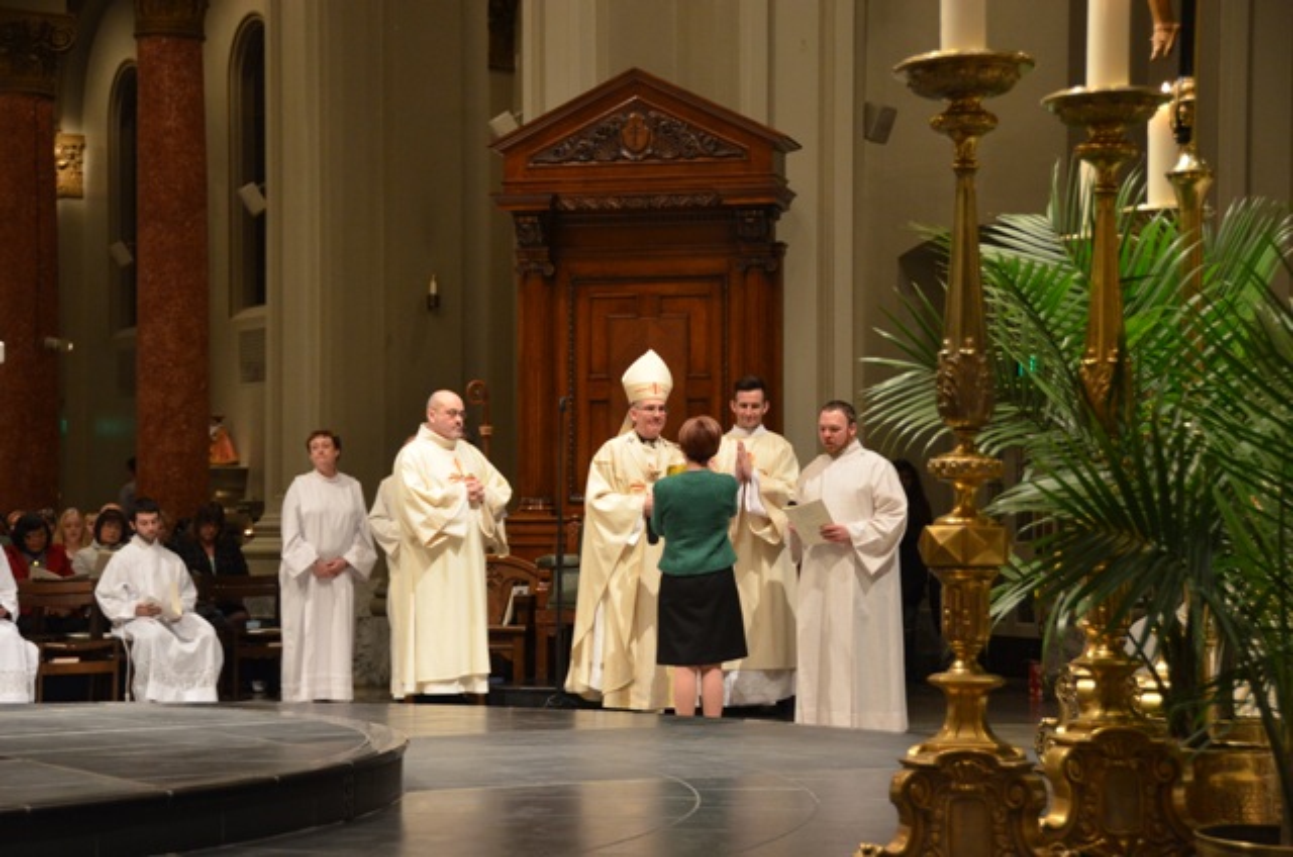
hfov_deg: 26.0
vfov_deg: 17.4
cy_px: 428
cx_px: 646
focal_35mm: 78
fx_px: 2796
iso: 1600
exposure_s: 1/25
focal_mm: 52
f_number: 4.8
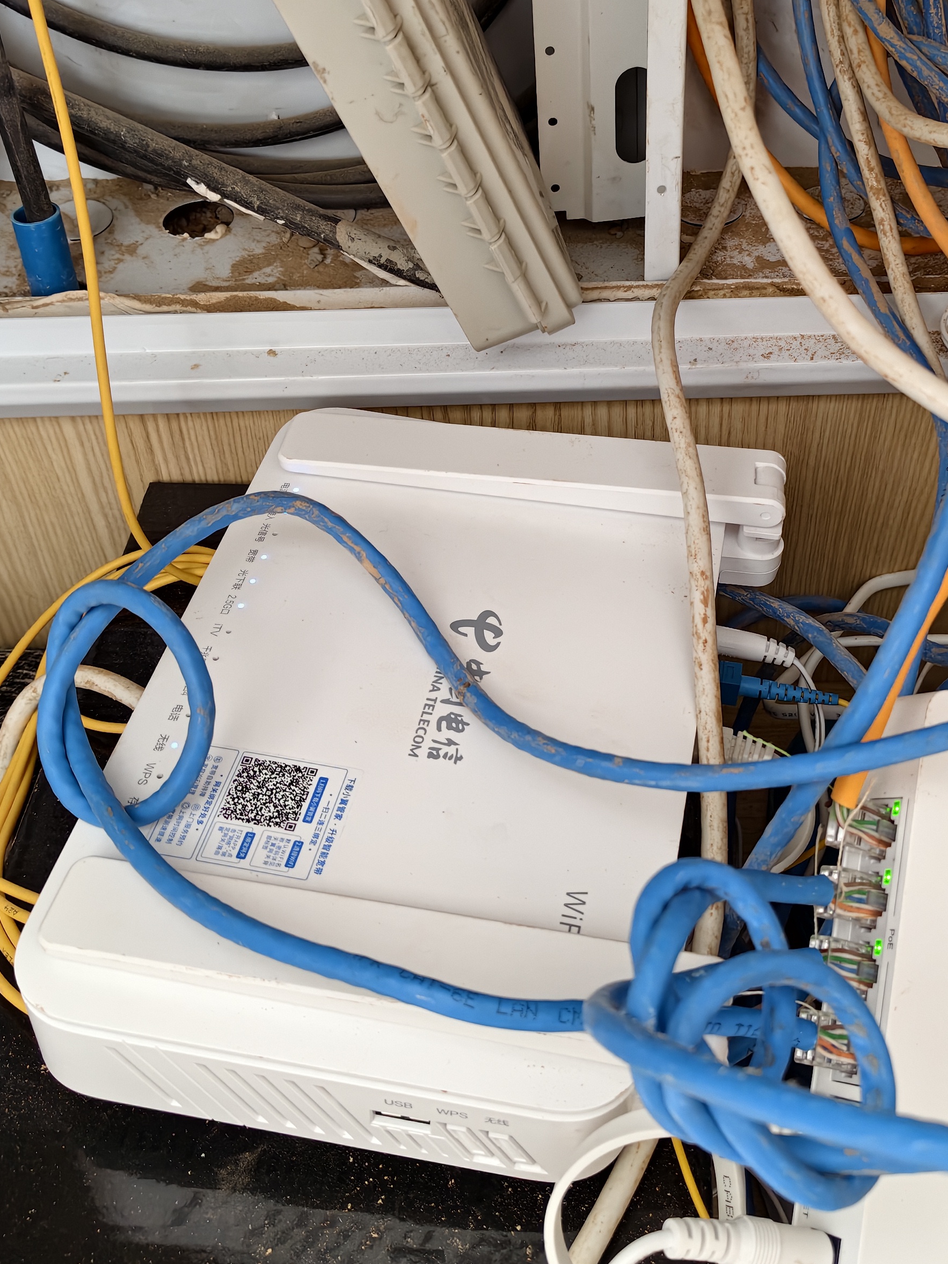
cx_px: 623
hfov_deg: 35.6
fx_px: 1461
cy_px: 521
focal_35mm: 40
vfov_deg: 46.6
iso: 444
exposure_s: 1/100
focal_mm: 5.56
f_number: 1.88
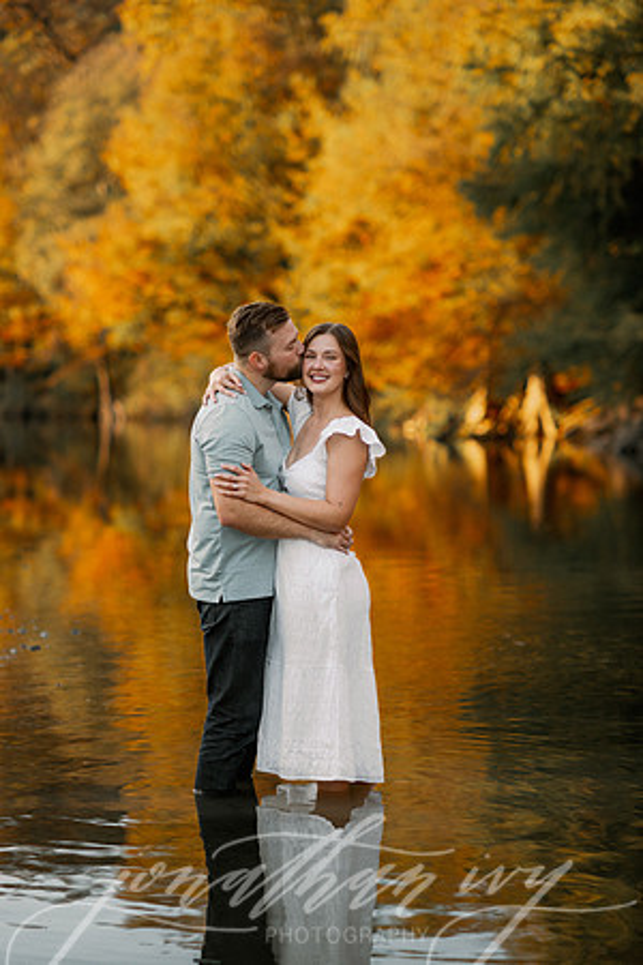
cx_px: 322
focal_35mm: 85
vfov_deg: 23.9
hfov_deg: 16.1
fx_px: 2277
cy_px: 482
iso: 200
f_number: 2
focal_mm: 85
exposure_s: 1/500
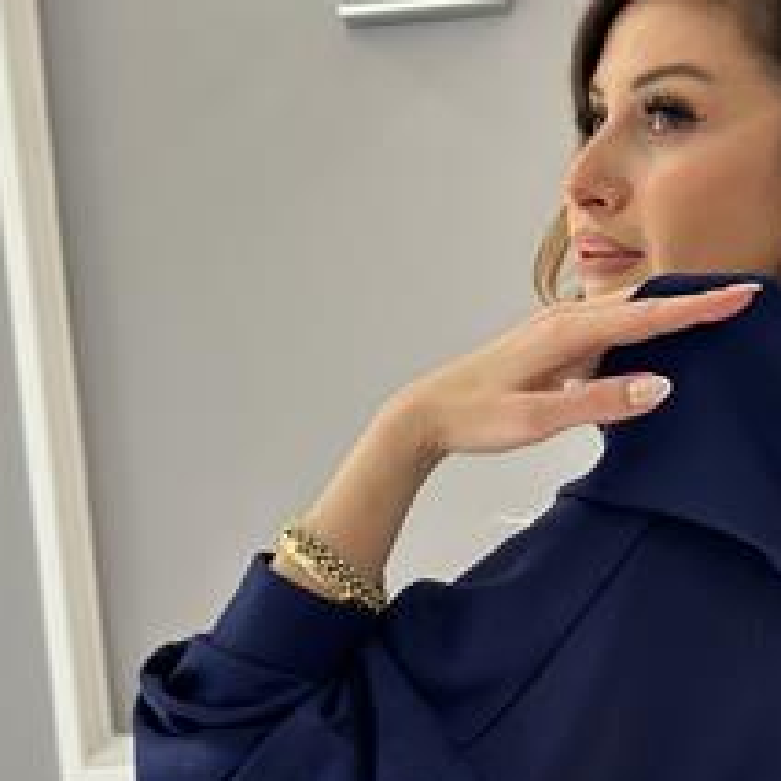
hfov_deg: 16.6
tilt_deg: -3.4
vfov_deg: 16.3
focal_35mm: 104
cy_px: 840
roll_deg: +3.3
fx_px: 2655
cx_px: 659
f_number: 1.78
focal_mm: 6.86
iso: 125
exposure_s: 1/100
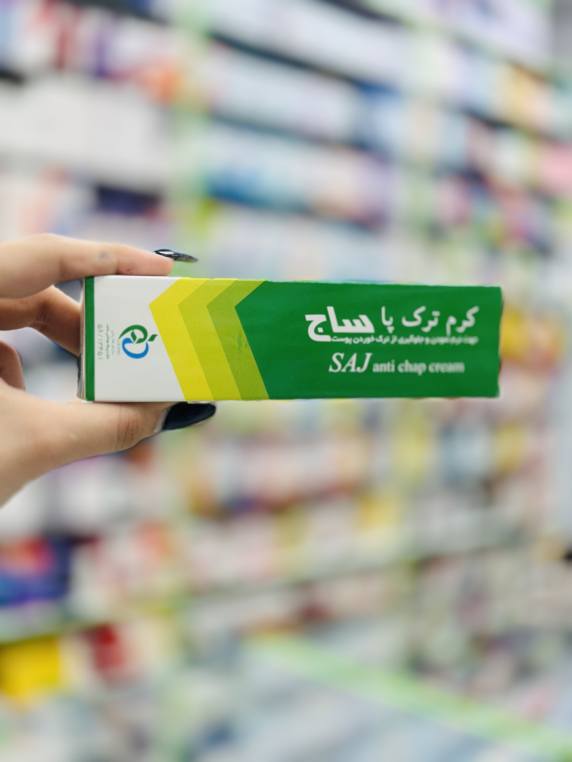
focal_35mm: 48
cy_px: 381
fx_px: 1058
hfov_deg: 30.3
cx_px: 286
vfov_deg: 39.7
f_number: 1.78
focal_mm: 6.86
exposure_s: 1/121
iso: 64
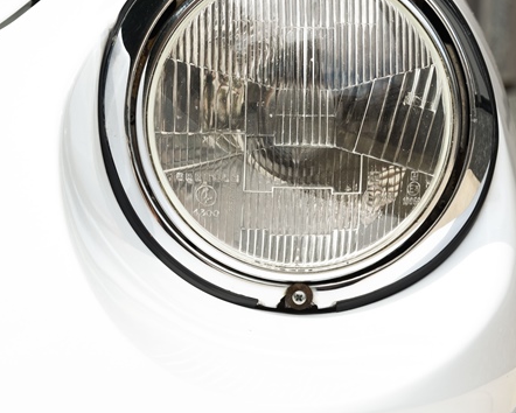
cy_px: 105
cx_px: 261
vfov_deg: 10.9
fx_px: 2170
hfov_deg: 13.6
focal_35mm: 142
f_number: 8
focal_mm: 70
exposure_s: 1/400
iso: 250
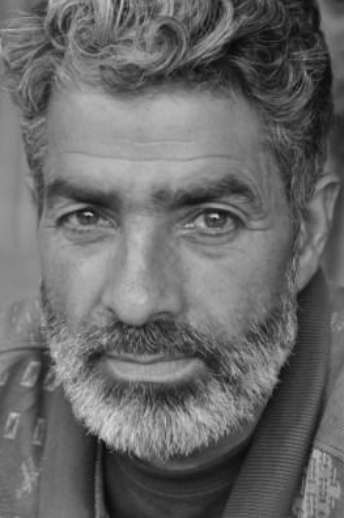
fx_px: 1523
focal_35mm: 106
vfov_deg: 19.3
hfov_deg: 12.9
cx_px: 171
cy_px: 259
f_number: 4.8
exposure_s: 1/125
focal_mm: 70
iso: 800
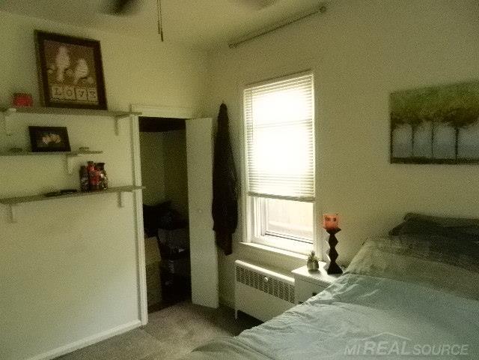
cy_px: 180
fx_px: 346
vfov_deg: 54.9
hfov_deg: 69.4
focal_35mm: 25
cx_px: 240
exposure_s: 1/60
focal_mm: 4.5
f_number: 3.5
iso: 3200
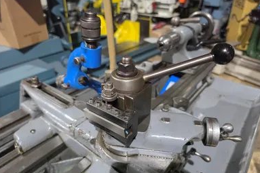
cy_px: 87
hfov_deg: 71.5
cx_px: 127
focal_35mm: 25
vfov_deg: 51.2
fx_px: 180
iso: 1000
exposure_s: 1/120
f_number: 1.4
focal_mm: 6.5
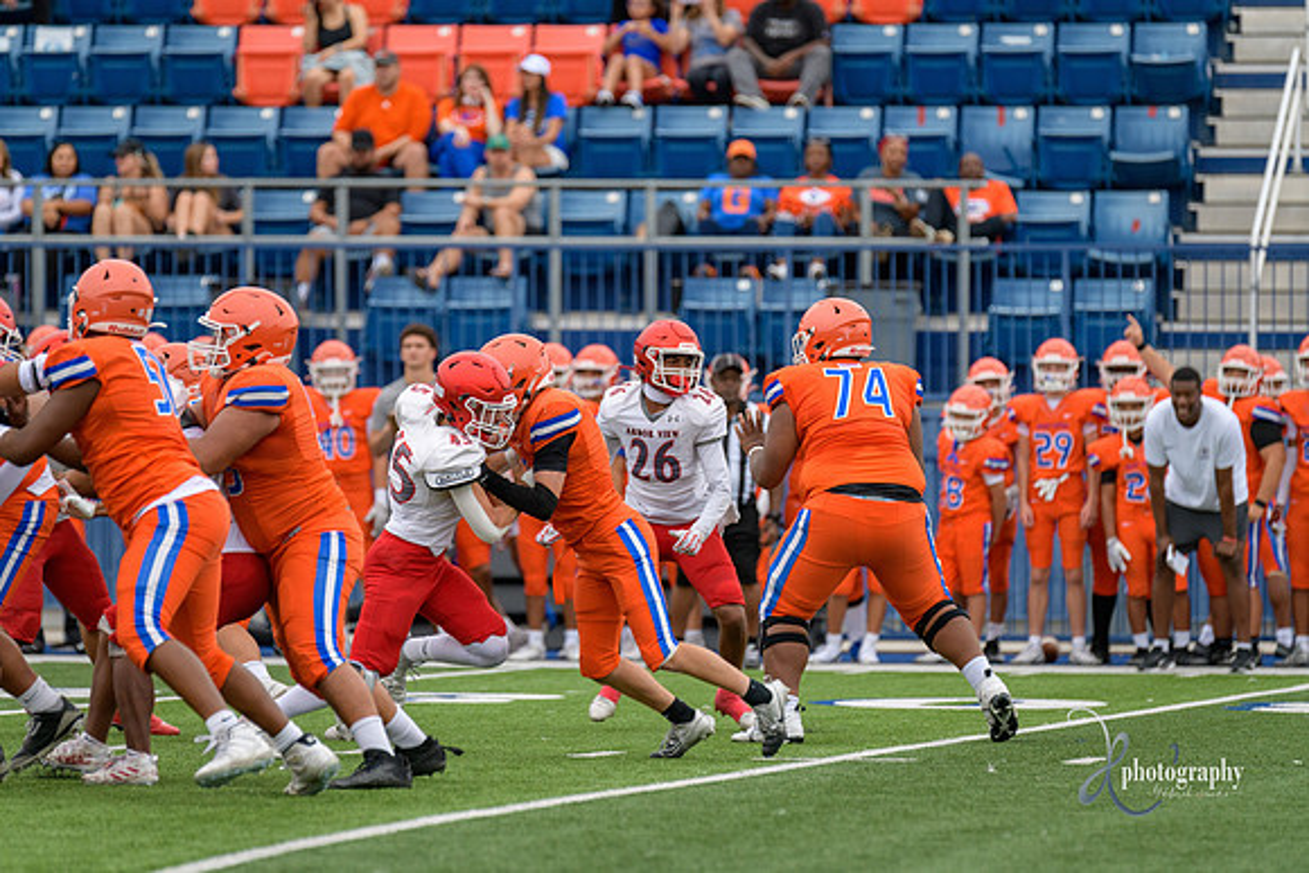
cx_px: 654
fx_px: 9819
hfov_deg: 7.6
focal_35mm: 270
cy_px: 436
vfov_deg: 5.1
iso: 500
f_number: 3.5
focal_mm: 270
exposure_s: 1/800
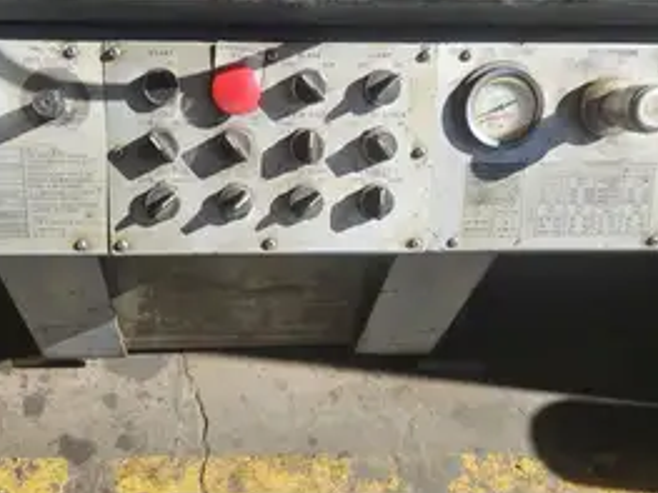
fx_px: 665
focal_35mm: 35
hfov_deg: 52.1
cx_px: 248
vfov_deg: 40.7
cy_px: 243
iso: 25
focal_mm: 5.4
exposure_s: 1/773
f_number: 1.8
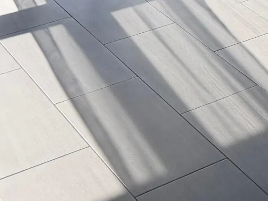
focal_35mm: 113
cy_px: -250
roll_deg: +0.7
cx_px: 347
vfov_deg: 11.3
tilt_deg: -8.5
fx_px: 875
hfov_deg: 16.5
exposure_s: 1/1337
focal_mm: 6.76
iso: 100
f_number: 1.78
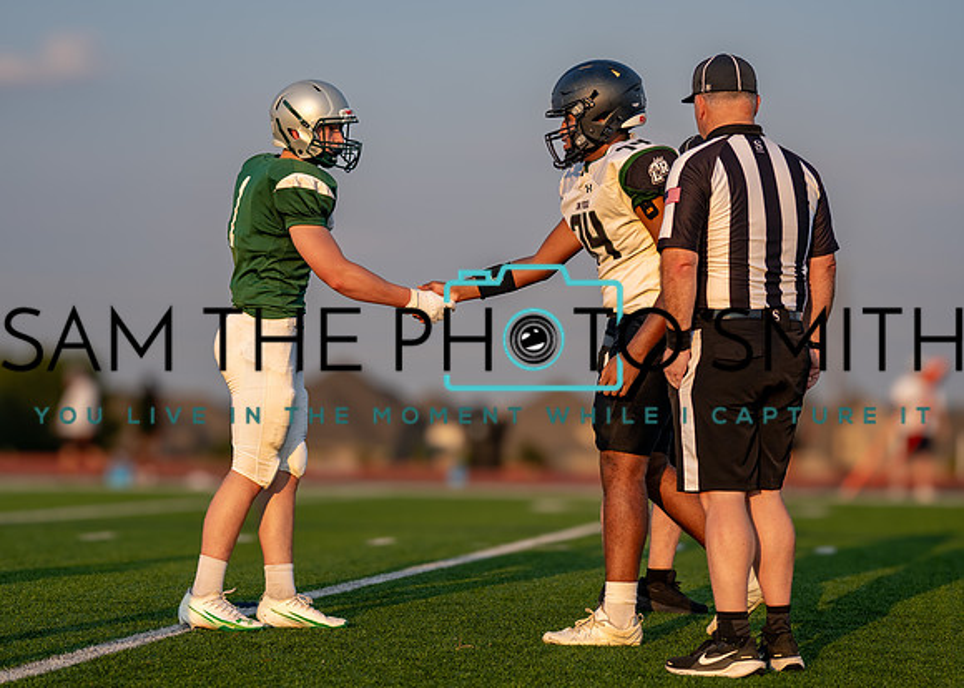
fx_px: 2492
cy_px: 330
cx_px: 467
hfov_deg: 21.9
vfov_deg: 15.7
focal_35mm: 91
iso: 160
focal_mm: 70
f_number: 2.8
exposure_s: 1/1600
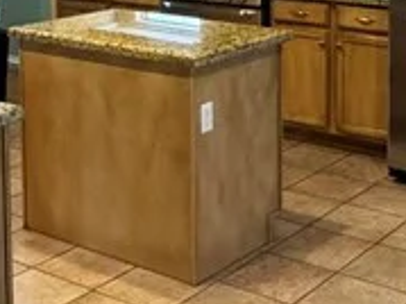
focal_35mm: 80
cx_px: 225
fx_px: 938
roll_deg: +0.1
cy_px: -68
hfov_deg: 24.4
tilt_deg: -4.6
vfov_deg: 17.5
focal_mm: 2.22
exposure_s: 1/60
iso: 400
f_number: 2.2
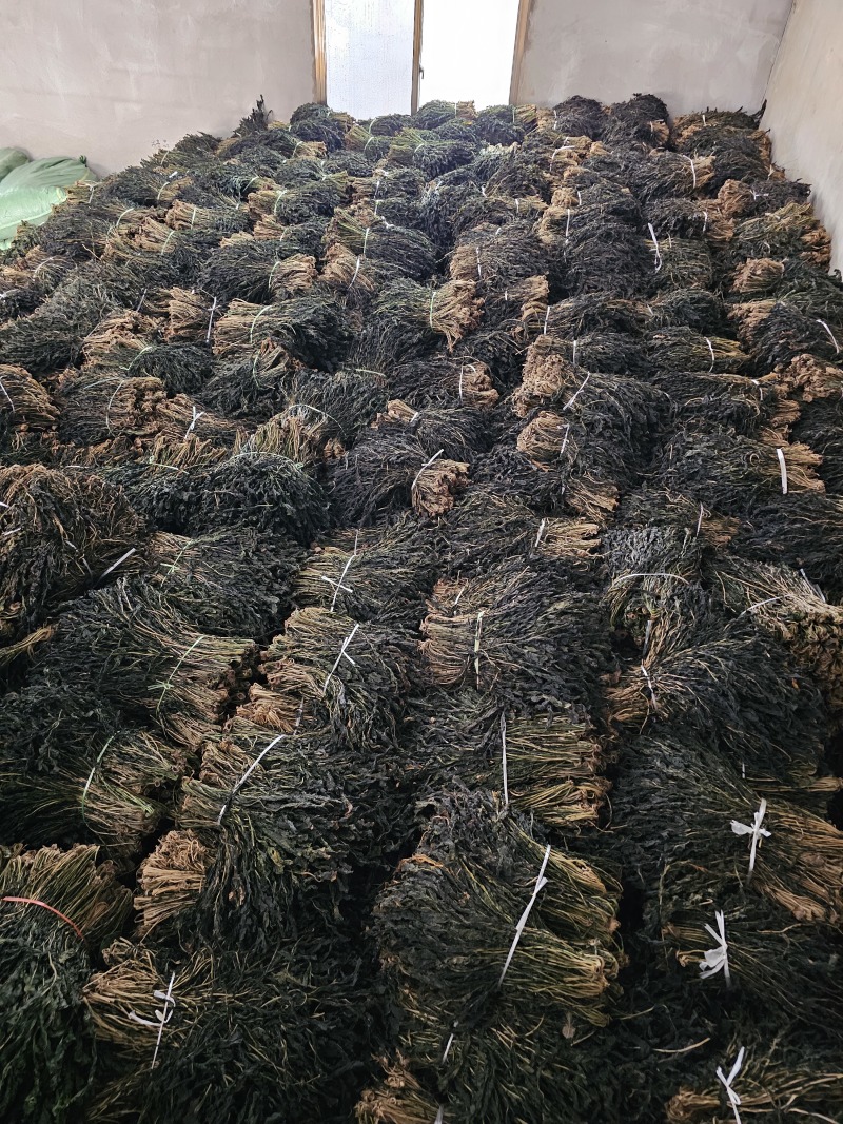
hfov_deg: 58.9
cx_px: 422
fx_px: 747
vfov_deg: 73.9
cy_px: 562
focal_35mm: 23
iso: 1250
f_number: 1.7
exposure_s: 1/25
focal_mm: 6.3
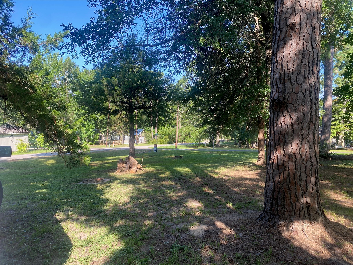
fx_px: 265
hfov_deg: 67.3
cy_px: 132
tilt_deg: -3.2
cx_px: 176
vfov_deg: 53.1
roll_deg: -2.1
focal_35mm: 26
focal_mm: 4.25
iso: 32
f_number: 1.8
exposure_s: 1/363
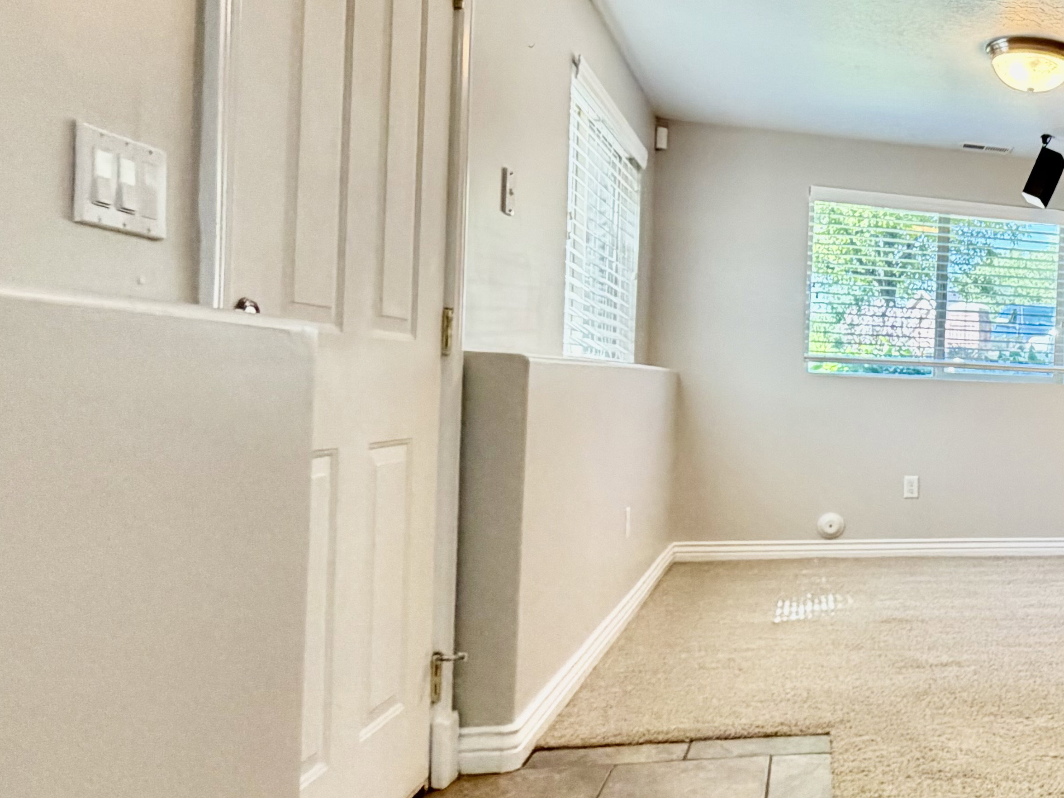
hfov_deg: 43.2
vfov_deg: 41.8
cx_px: 1144
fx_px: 1045
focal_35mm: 34
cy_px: 388
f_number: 2.2
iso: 250
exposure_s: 1/120
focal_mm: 2.22
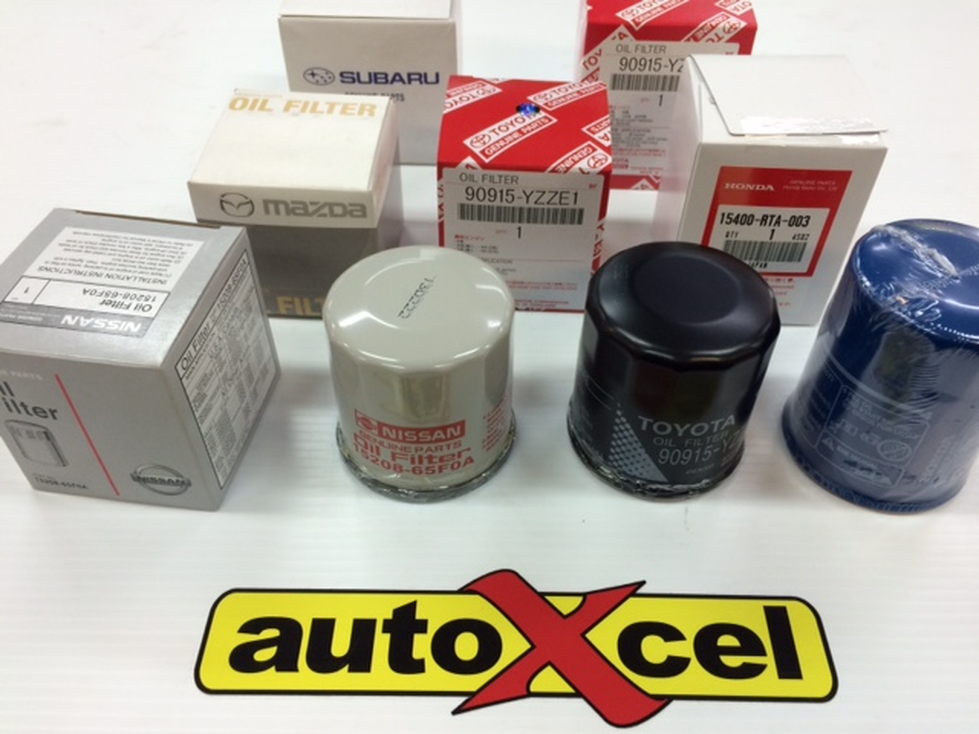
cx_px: 490
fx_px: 820
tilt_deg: -45.2
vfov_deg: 48.2
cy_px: 367
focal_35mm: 29
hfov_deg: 61.7
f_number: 2.2
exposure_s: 1/33
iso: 50
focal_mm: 4.15
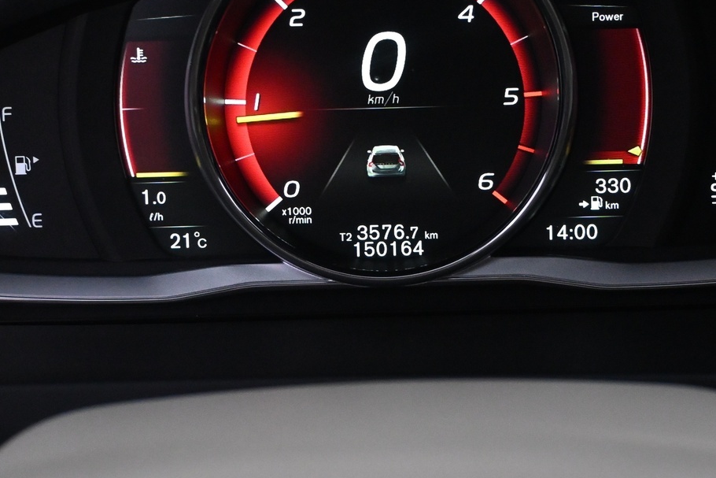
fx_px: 1461
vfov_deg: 18.5
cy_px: 167
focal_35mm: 73
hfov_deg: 27.5
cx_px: 386
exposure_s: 1/60
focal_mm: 27.5
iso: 3600
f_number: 4.5
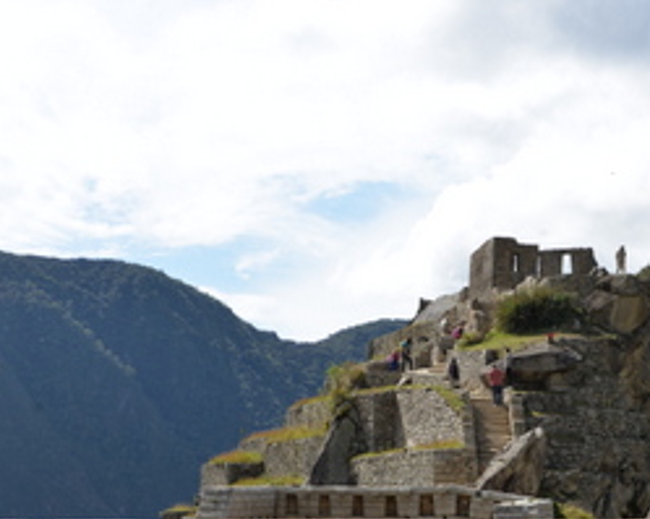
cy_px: 428
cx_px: 428
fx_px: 1635
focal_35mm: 85
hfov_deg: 22.4
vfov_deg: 17.9
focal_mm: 45
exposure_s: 1/250
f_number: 8
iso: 110
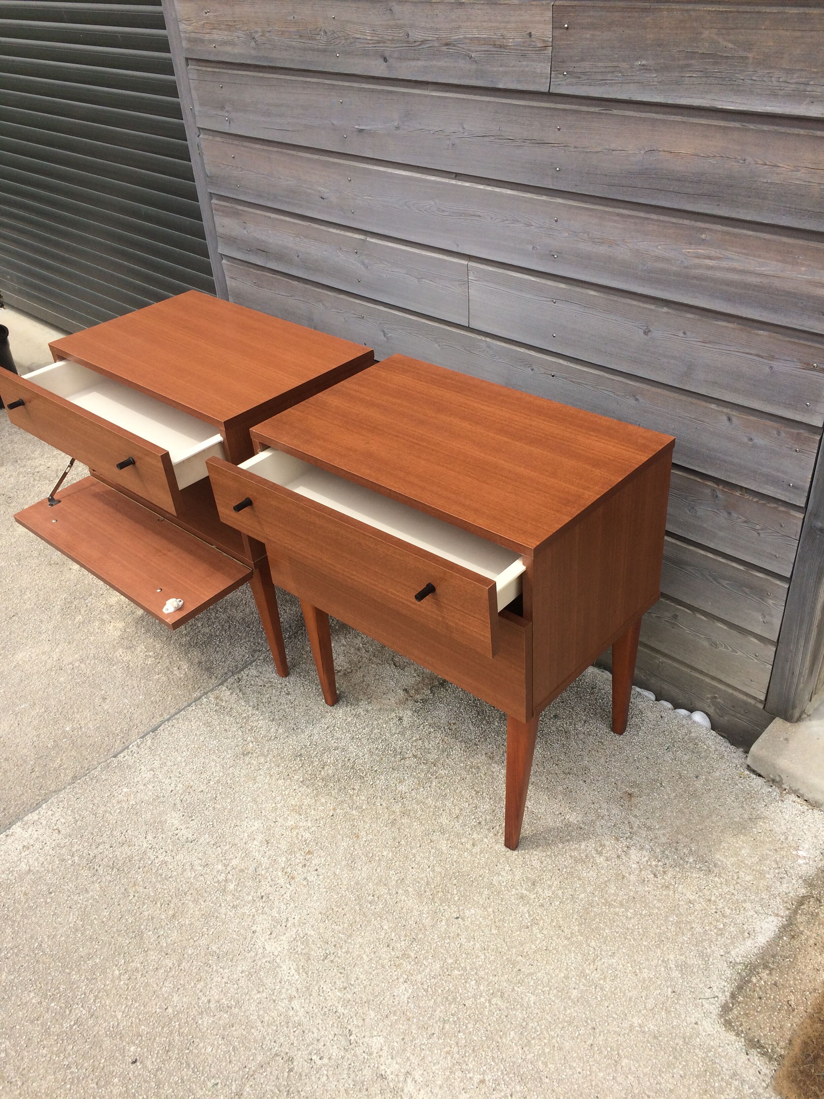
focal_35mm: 29
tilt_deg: -37.1
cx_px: 412
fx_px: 920
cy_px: 550
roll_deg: +6.2
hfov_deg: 48.2
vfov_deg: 61.7
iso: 32
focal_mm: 4.15
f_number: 2.2
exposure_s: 1/1282
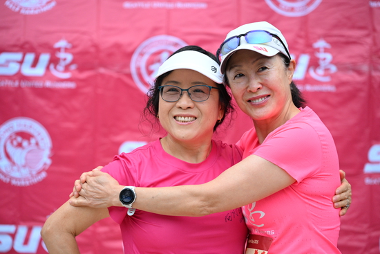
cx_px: 190
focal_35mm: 120
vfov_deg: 11.4
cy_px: 127
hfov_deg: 17.1
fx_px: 1267
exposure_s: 1/400
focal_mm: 120
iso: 2000
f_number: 4
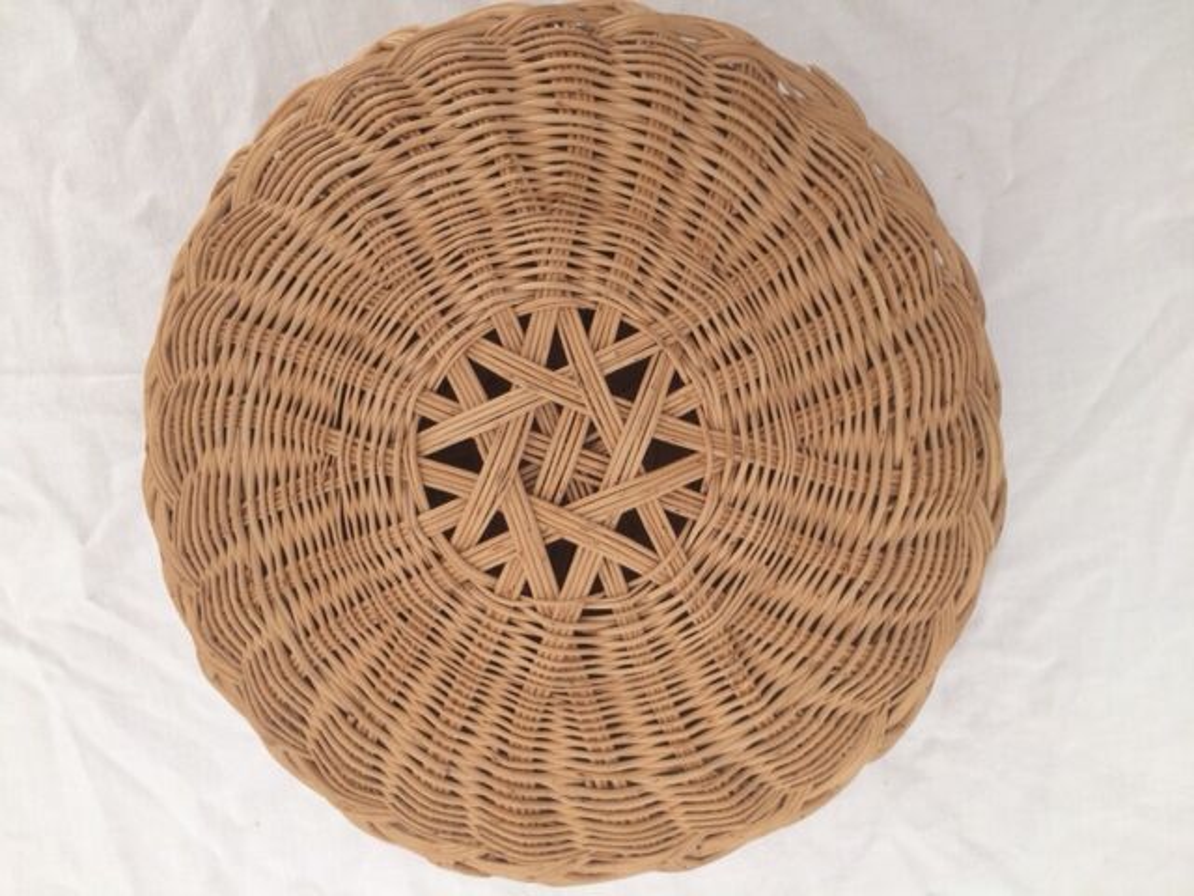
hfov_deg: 61.7
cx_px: 597
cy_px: 448
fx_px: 1000
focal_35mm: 29
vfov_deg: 48.2
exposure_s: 1/50
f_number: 2.2
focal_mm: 4.15
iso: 32
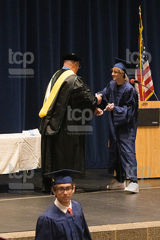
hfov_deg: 7.0
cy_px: 120
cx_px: 80
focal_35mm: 195
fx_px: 1303
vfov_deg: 10.6
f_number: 4.5
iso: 8000
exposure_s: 1/250
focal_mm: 130
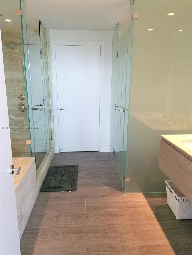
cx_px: 96
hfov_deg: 53.1
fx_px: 192
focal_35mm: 26
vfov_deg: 67.3
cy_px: 128
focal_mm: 4.2
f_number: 1.7
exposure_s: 1/30
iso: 160
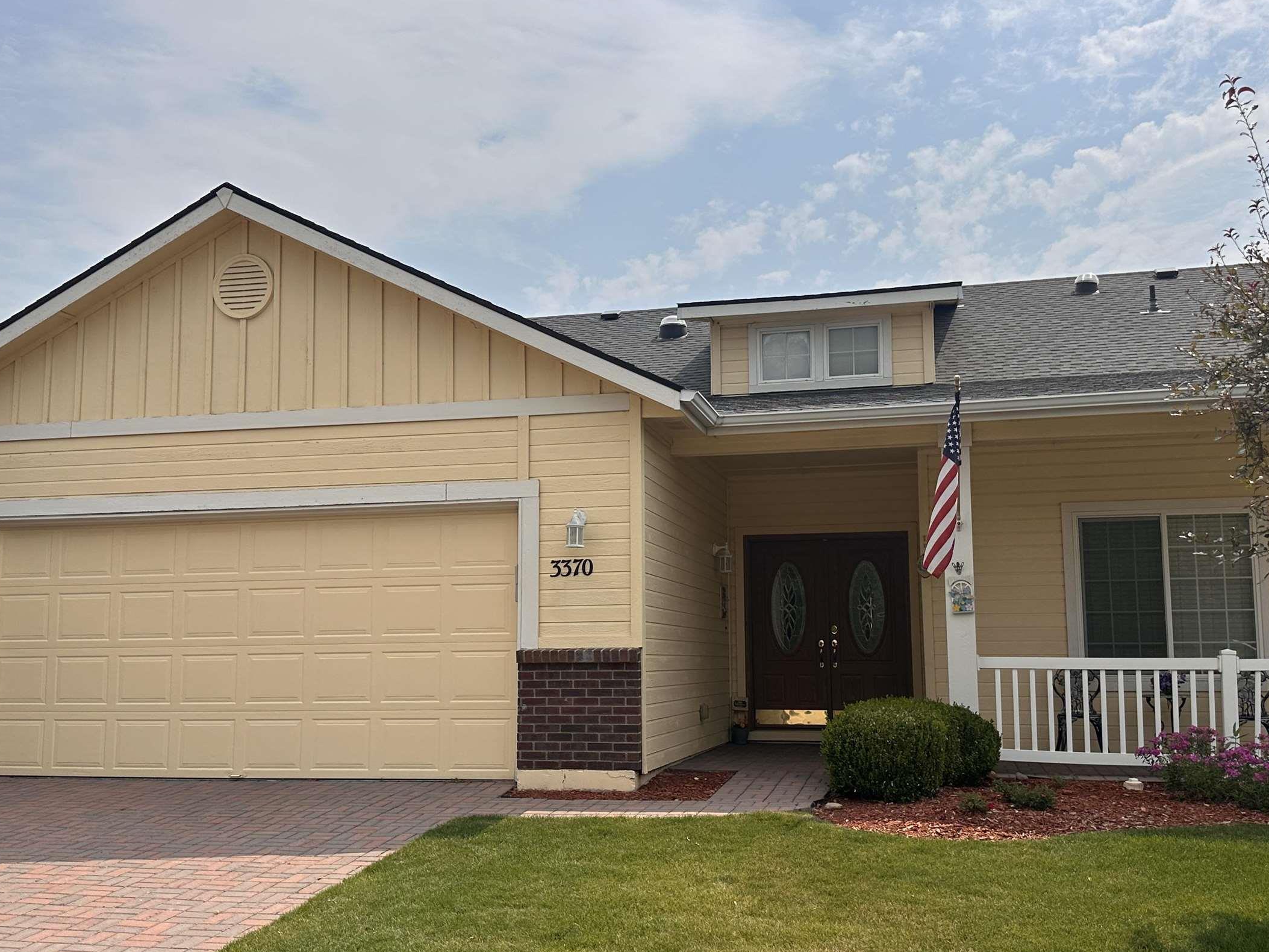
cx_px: 646
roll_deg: -0.1
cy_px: 506
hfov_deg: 52.6
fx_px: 1283
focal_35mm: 35
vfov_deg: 40.7
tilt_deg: +6.2
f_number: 1.78
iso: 80
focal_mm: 6.86
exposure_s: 1/10753
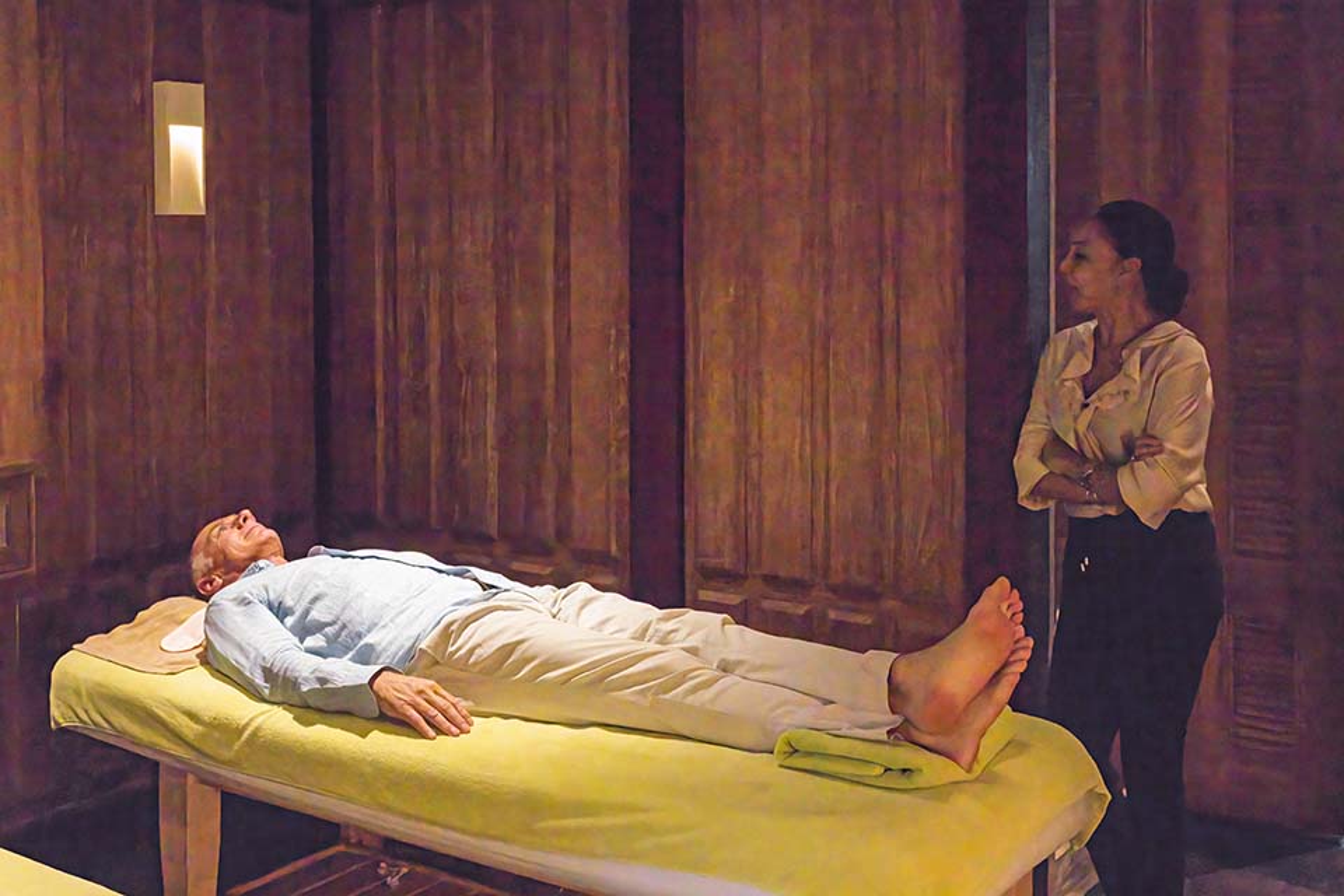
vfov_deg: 37.9
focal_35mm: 35
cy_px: 448
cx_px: 672
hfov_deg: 54.4
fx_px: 1307
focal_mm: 35
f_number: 5.6
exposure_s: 1/250
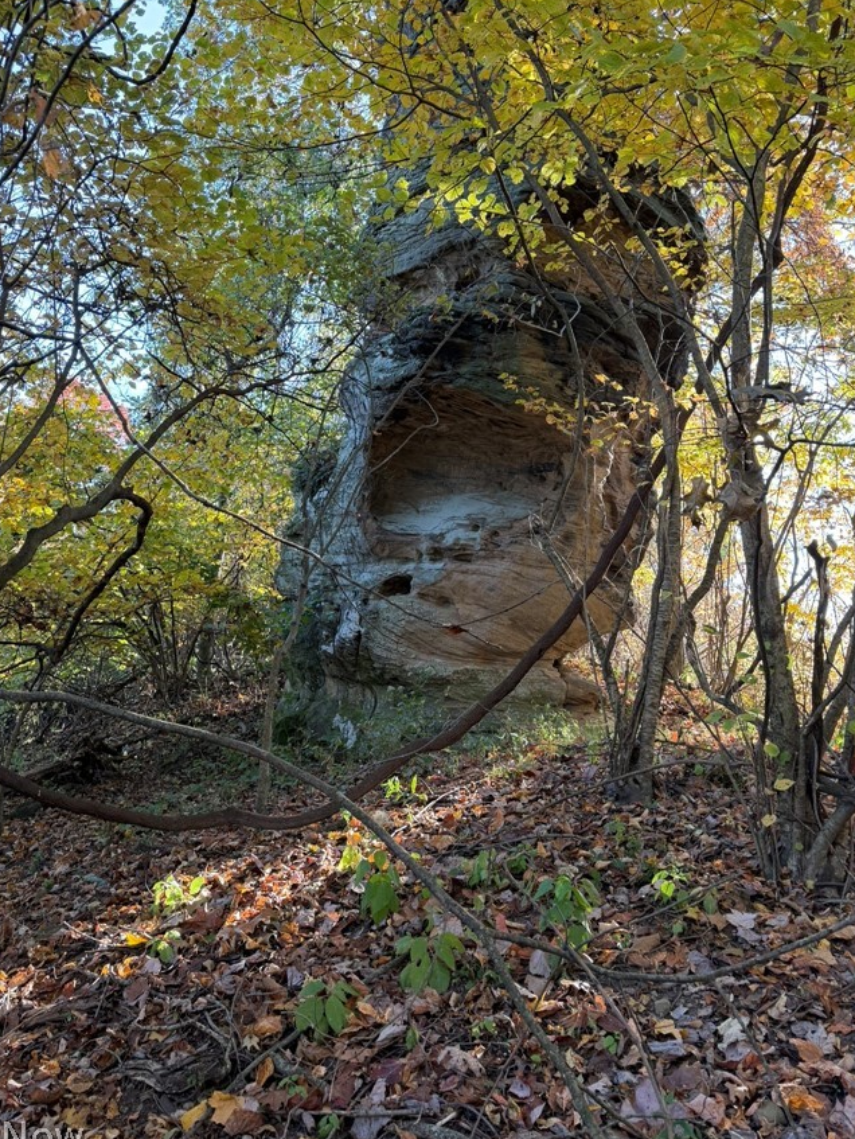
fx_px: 954
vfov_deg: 61.3
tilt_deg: +13.6
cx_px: 415
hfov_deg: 48.3
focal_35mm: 29
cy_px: 479
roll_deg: -2.7
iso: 64
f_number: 1.78
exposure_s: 1/121
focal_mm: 6.76
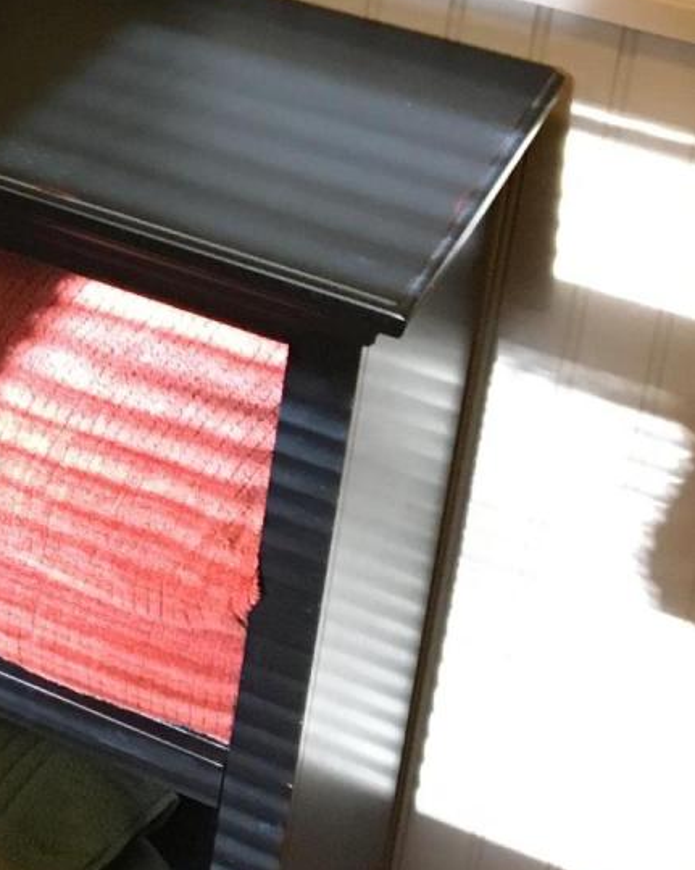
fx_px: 2700
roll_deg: -3.2
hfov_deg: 13.3
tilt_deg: -18.9
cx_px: -511
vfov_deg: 17.2
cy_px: -263
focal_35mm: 105
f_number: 2.2
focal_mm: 4.15
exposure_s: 1/30
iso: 160
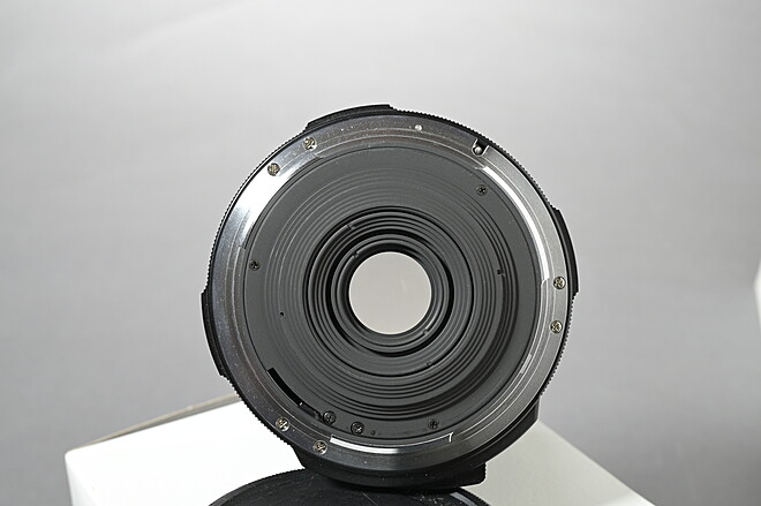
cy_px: 253
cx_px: 380
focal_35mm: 52
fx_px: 1098
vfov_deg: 26.0
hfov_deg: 38.2
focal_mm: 35
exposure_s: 1/4
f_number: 8
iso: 400
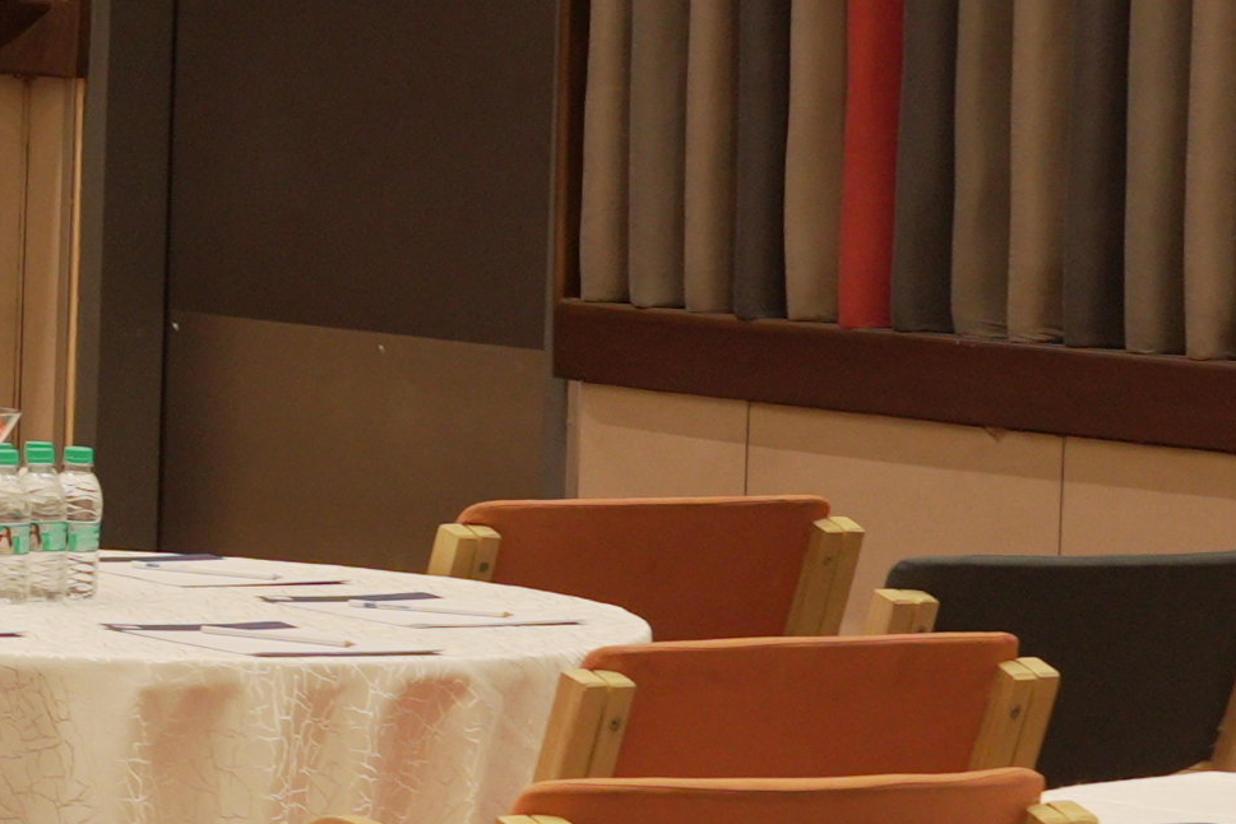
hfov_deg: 7.6
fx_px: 8686
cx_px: -1731
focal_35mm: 253
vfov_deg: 5.4
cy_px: 162
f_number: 5.6
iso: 800
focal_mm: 35
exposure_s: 1/30
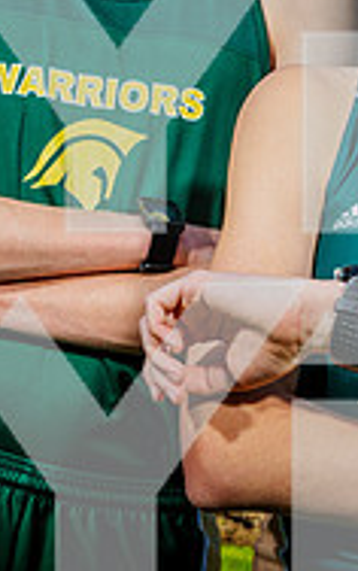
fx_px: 2054
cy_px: 74
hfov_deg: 10.0
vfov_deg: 15.6
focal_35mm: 132
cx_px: 243
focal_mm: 42
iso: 100
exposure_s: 1/125
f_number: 11
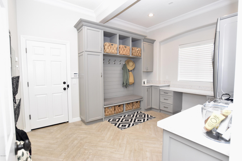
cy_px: 80
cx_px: 121
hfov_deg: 92.4
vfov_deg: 69.7
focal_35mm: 17
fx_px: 116
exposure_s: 1/80
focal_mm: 11.5
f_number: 4.5
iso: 800
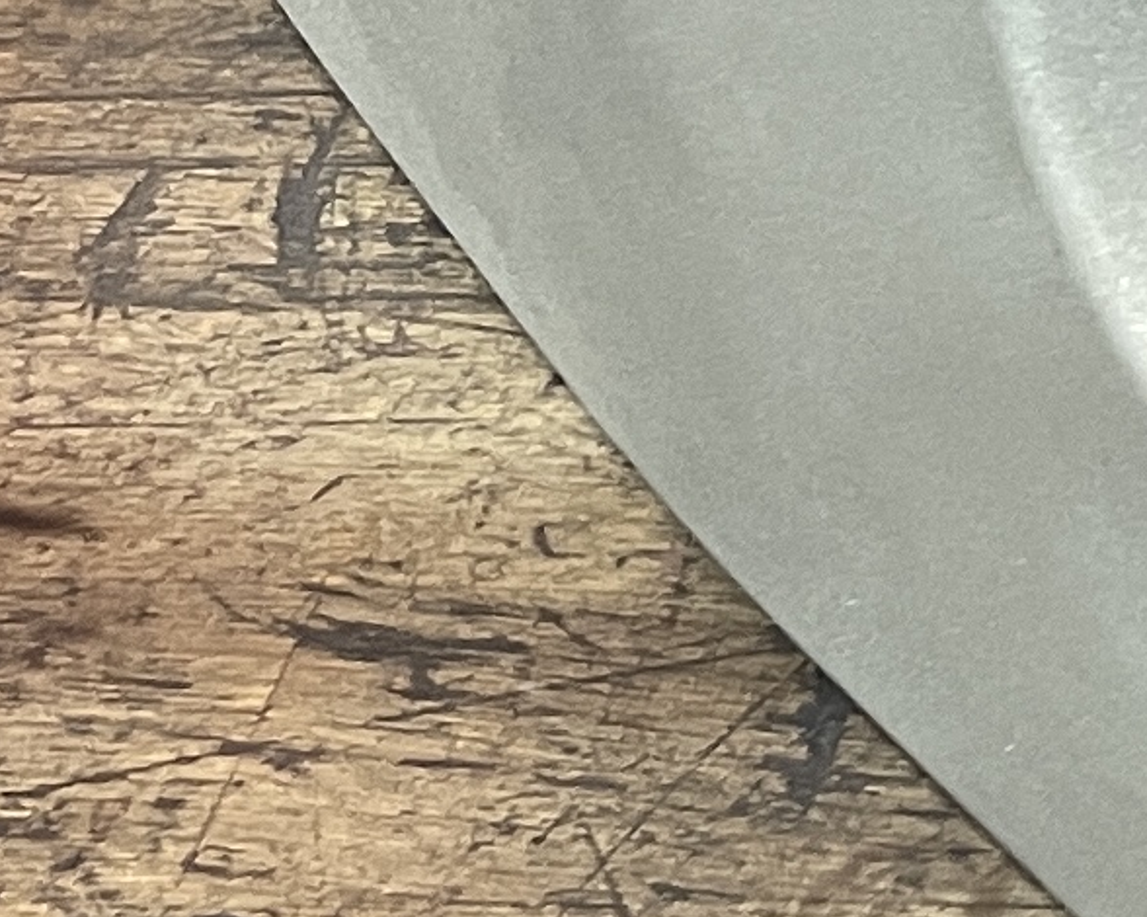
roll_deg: -2.3
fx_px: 5905
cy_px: -394
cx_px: 3098
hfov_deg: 9.4
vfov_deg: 8.7
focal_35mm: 174
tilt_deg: -38.7
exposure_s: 1/60
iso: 160
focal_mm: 4.2
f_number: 1.6
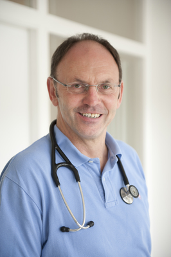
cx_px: 86
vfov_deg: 28.9
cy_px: 128
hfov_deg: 19.4
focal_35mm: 70
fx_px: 500
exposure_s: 1/80
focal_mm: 70
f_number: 2.8
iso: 800
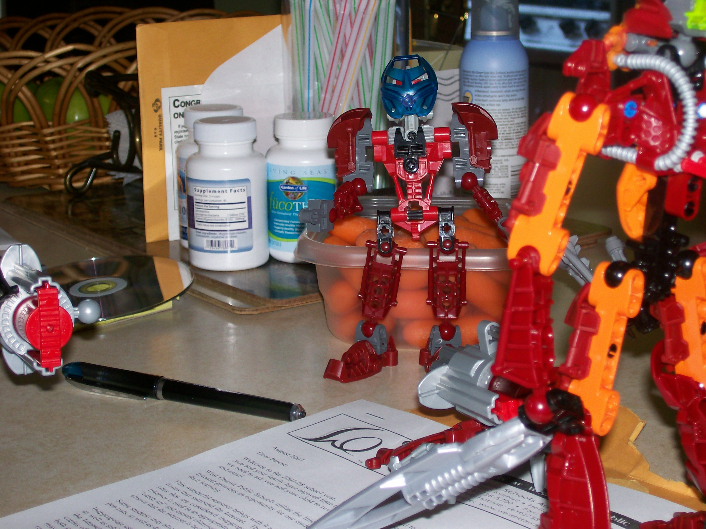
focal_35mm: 70
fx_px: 1428
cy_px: 264
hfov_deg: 27.8
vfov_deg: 21.0
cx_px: 353
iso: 80
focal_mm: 11.6
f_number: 3.8
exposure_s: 1/95.5
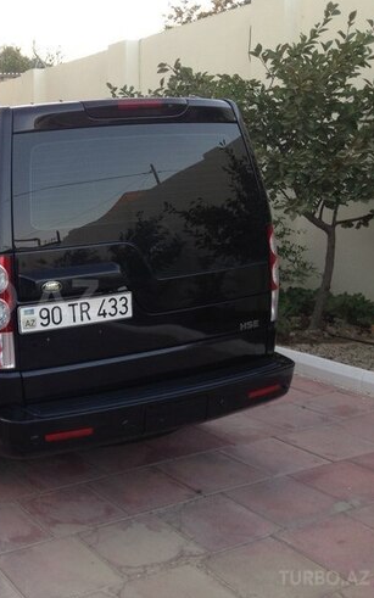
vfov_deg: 42.6
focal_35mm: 47
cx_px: -26
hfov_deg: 25.6
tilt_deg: -9.6
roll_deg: +0.6
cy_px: 298
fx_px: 766
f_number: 2.4
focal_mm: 4.12
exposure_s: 1/60
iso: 50
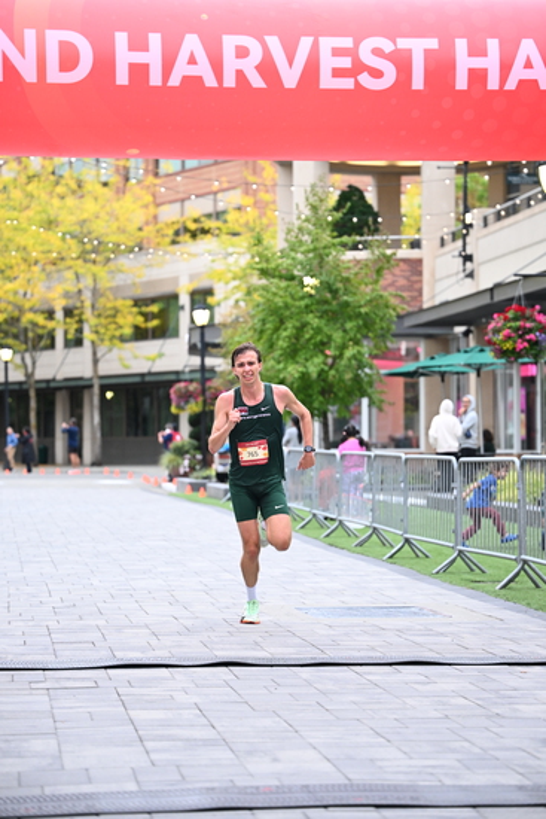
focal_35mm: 92
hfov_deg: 14.9
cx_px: 273
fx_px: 2092
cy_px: 410
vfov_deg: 22.1
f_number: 2.8
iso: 1600
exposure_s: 1/640
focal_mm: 92
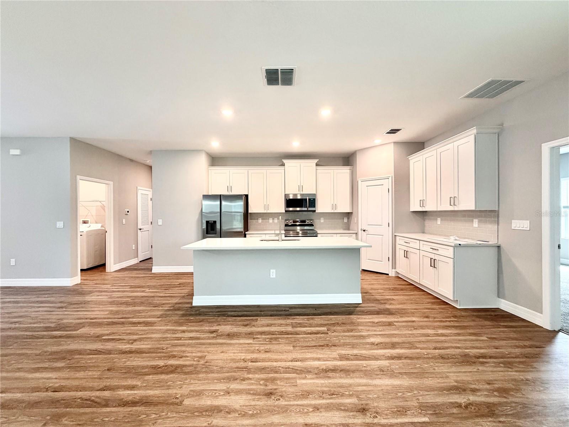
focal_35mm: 14
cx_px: 284
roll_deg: +0.9
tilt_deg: -0.1
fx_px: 230
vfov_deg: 85.7
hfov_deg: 102.1
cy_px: 214
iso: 320
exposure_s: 1/120
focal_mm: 2.22
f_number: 2.2
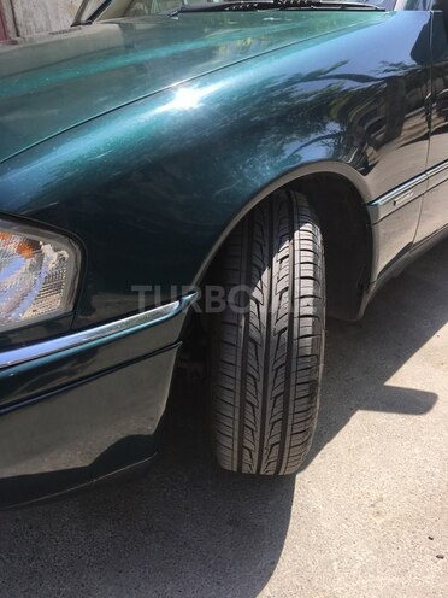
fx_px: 500
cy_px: 299
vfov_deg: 61.7
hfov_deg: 48.2
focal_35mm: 29
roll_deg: +3.0
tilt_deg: -27.9
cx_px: 224
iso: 25
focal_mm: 4.15
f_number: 2.2
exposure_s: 1/605
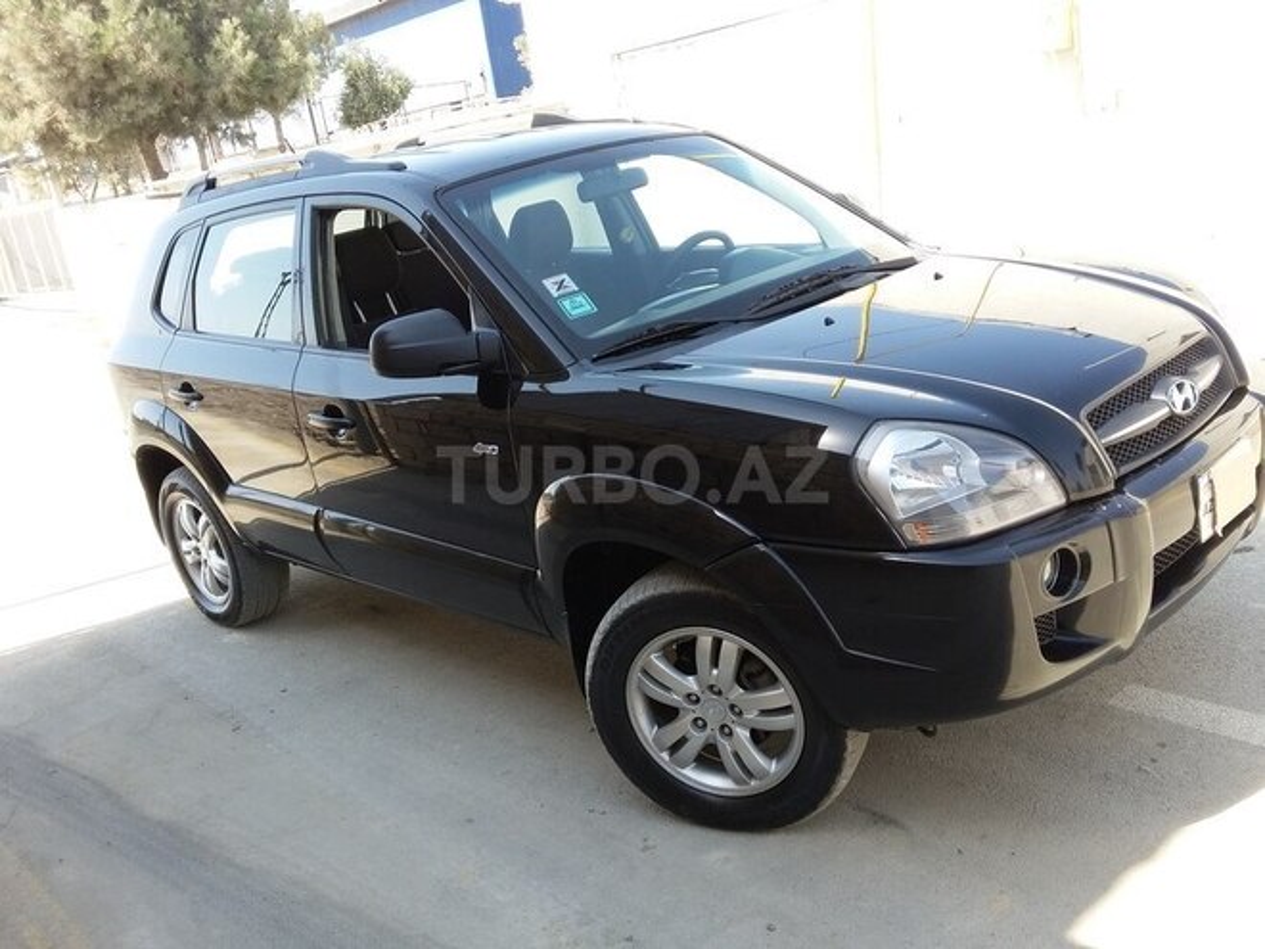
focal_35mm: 31
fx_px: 1133
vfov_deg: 45.4
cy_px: 474
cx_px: 632
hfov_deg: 58.4
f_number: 2.2
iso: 50
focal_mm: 3.3
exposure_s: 1/240
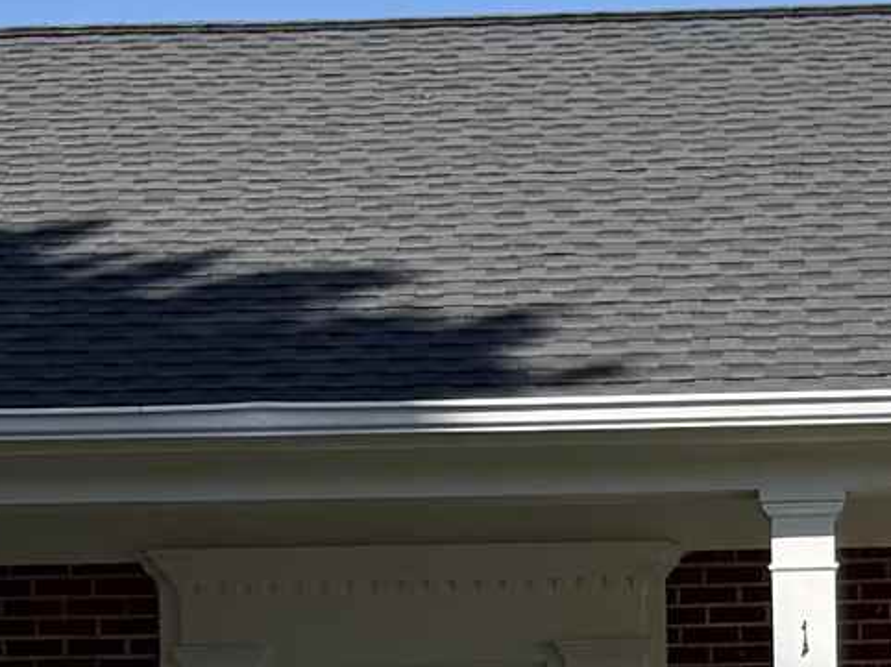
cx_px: 562
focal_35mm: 153
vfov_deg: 9.5
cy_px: 846
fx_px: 3936
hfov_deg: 12.9
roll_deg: +0.4
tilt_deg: +2.5
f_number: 1.78
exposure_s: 1/7353
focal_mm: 6.76
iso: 80
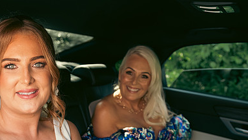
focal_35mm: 38
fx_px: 250
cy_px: 110
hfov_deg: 52.2
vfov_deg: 30.5
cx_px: 92
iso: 640
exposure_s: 1/160
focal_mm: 24
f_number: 3.5
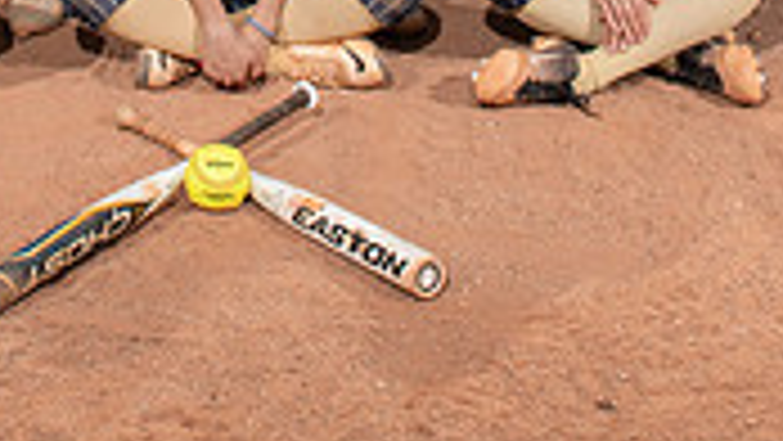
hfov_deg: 18.9
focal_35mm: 112
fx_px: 2326
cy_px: -524
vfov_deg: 9.8
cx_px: 167
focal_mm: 26
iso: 160
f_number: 10
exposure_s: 1/250
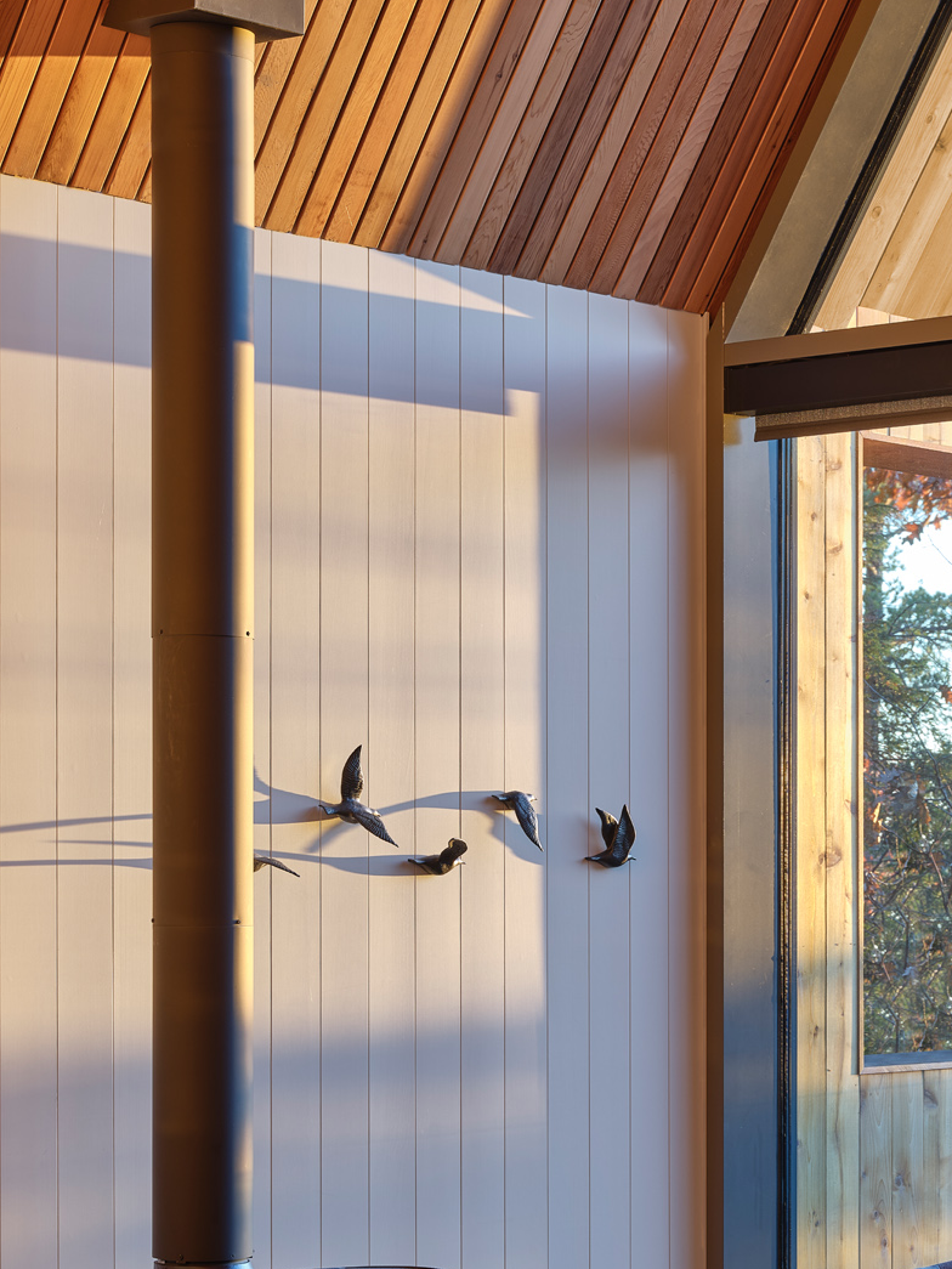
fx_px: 3226
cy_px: 856
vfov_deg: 22.2
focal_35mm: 88
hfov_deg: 16.6
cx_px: 854
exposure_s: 2.5
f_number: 11
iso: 100
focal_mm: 58.6
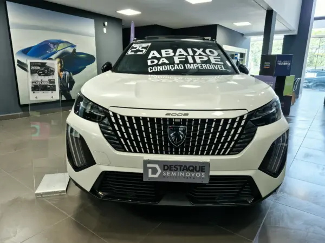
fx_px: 216
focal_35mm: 23
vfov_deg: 58.9
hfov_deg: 73.9
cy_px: 122
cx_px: 162
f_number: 1.8
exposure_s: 1/120
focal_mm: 5.4
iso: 64
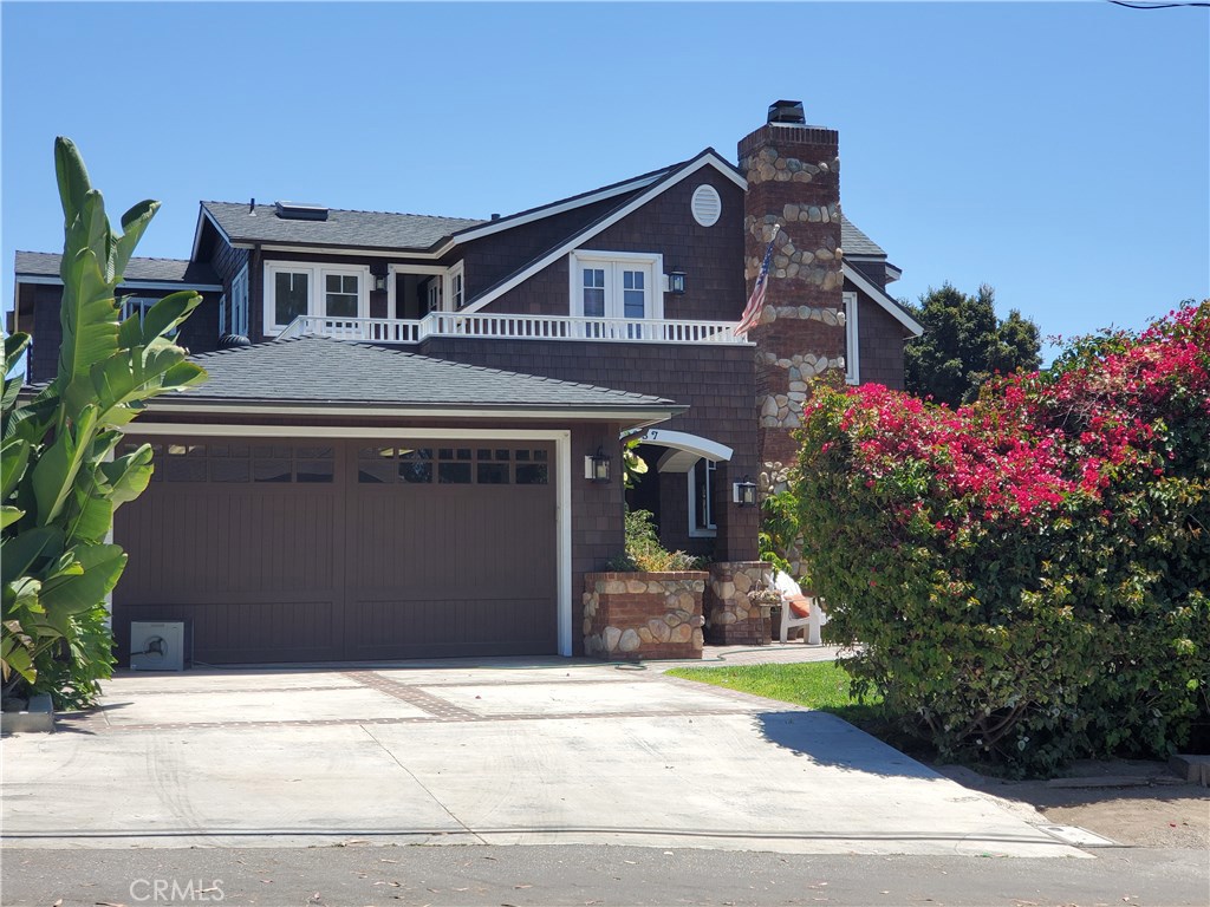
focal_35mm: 52
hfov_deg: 36.8
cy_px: 454
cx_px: 605
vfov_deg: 28.0
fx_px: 1818
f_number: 2.4
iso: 50
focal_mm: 6
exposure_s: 1/531
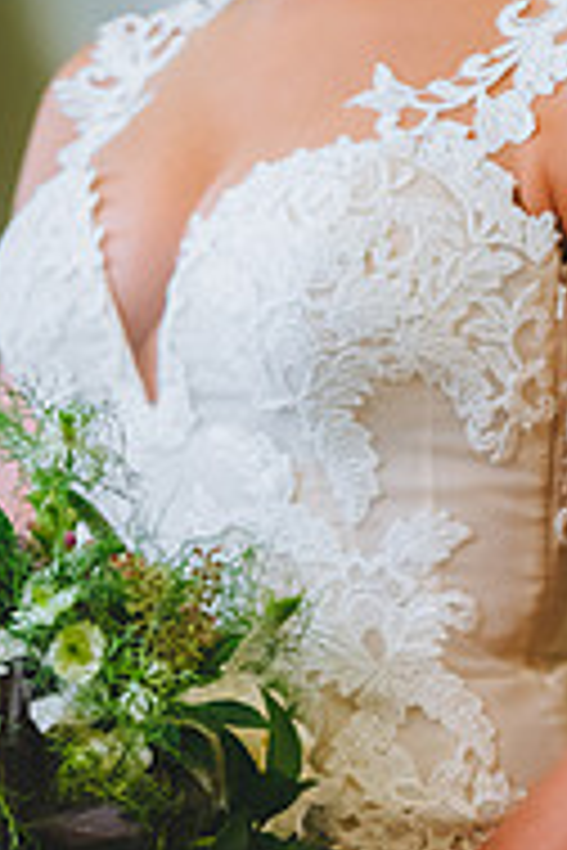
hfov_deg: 8.2
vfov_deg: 12.2
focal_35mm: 167
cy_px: 872
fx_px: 3945
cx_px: -9
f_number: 2.8
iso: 1000
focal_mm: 70
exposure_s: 1/100
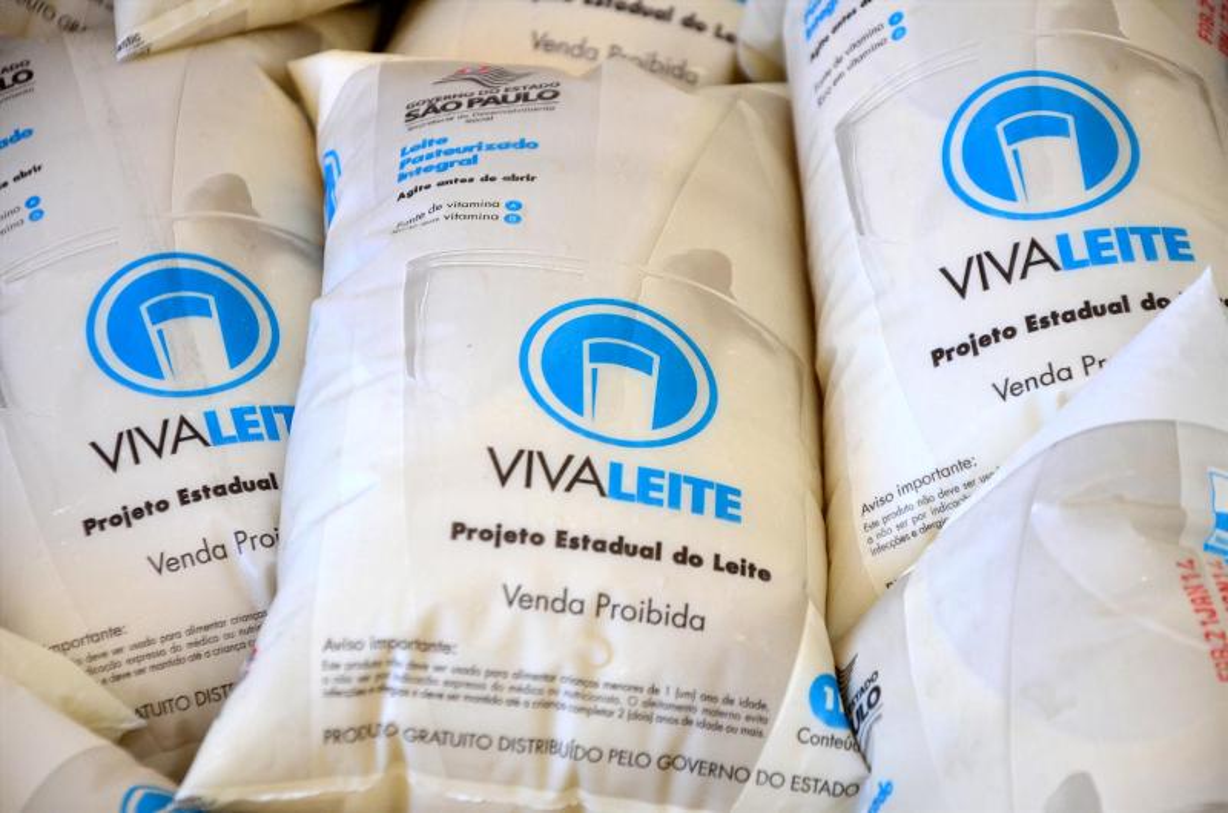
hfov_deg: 13.1
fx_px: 5362
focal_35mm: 158
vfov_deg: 8.7
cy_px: 406
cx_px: 614
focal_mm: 105
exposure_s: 1/125
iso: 1000
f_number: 5.6
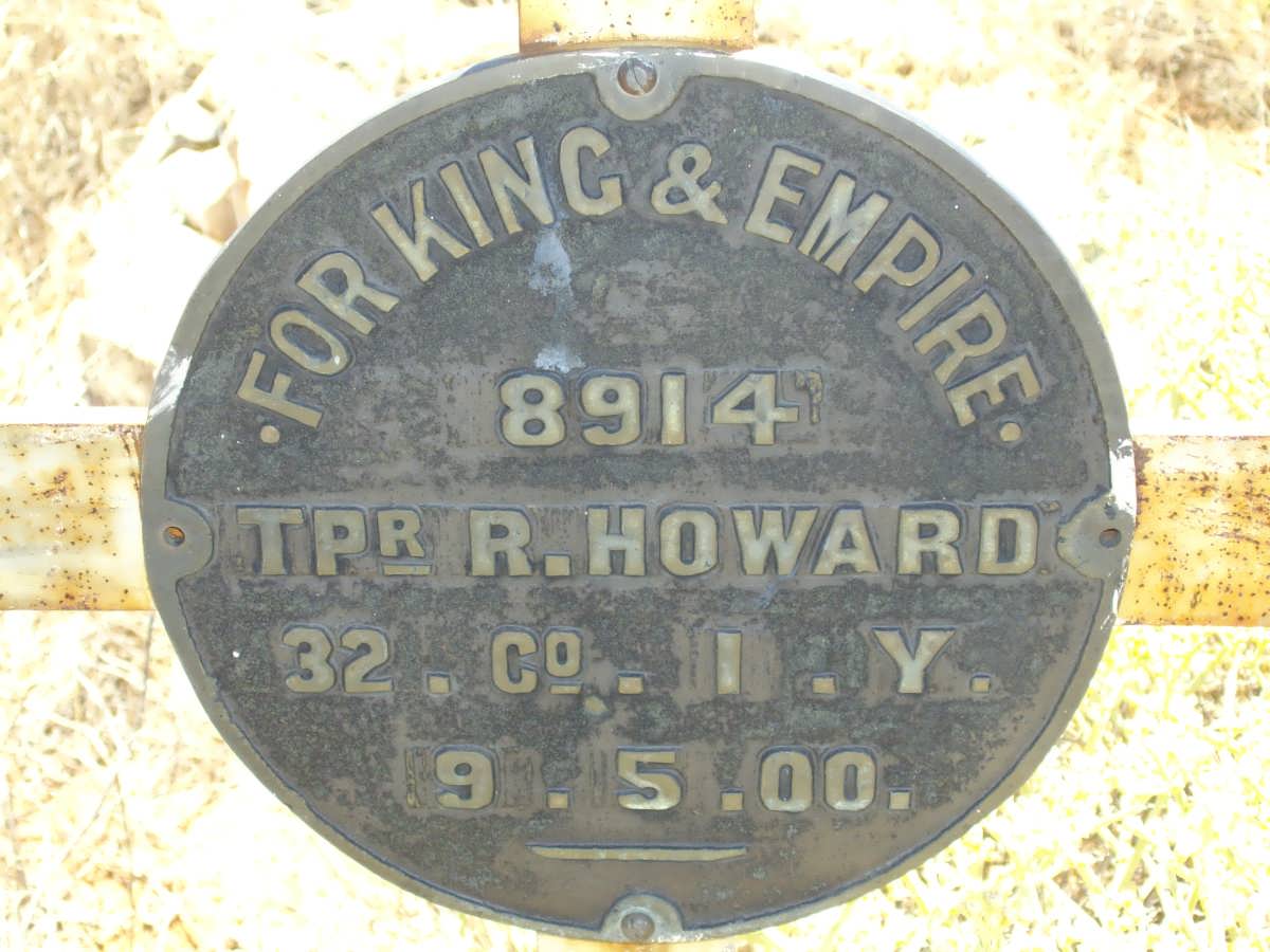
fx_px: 2568
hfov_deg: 27.8
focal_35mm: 70
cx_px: 635
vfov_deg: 21.0
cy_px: 476
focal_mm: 11.3
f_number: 3.8
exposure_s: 1/320
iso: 160
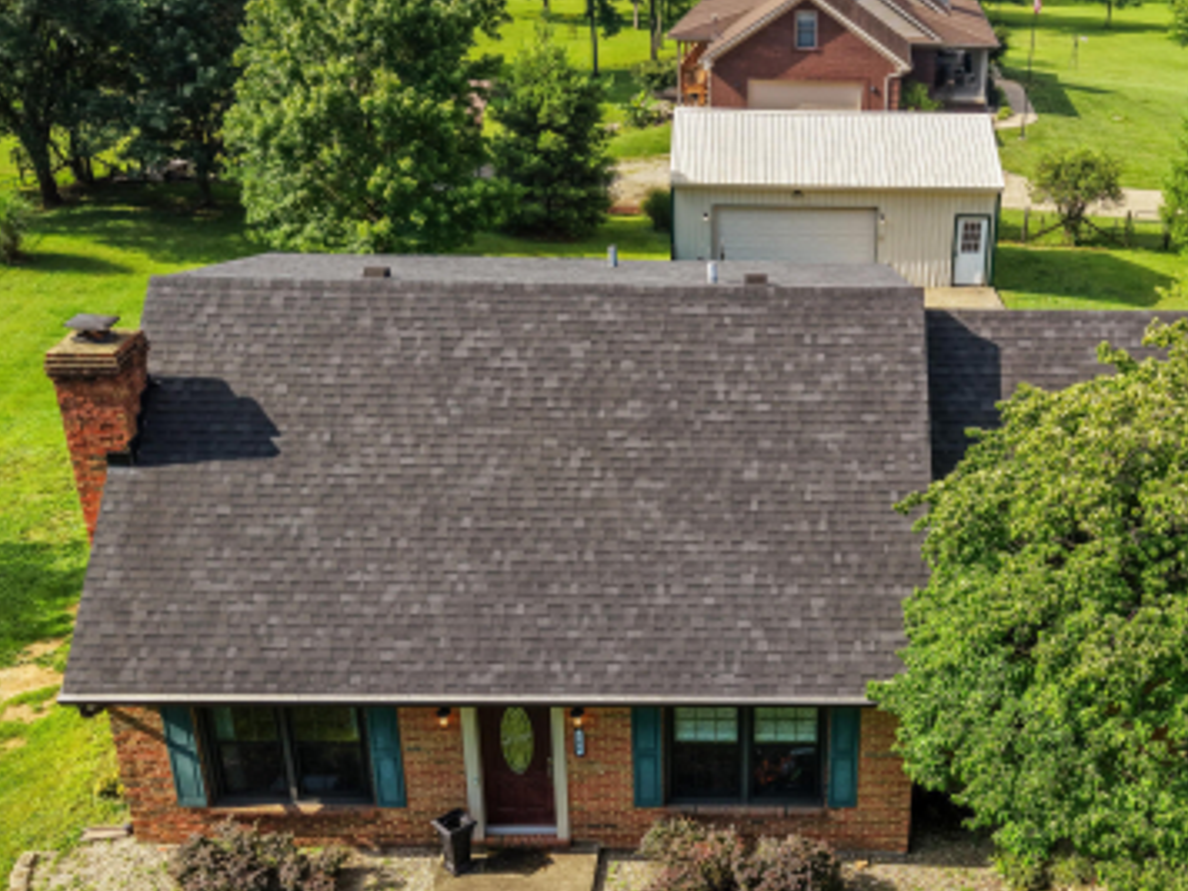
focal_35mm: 45
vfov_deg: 31.9
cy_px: 601
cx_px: 763
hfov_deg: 41.7
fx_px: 1544
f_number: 1.8
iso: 150
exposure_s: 1/2500
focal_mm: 8.67
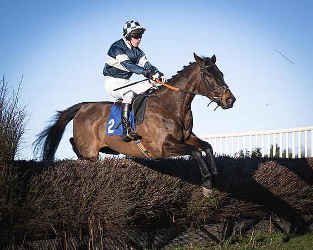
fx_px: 1126
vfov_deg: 12.7
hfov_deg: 15.8
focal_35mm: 122
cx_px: 186
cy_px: 139
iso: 100
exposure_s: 1/2000
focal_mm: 70
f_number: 2.8
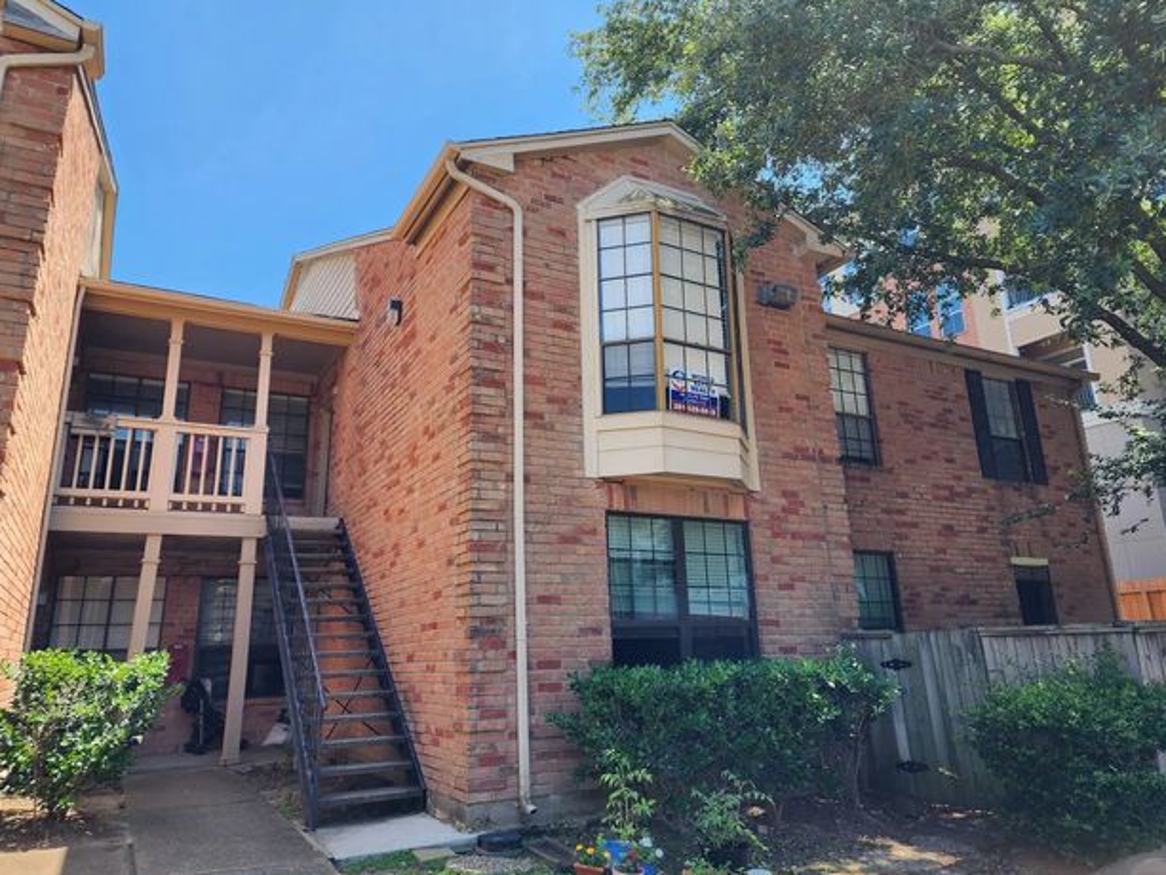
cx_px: 576
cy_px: 439
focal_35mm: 24
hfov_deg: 71.6
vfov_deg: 56.8
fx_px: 809
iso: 12
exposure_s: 1/361
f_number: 1.8
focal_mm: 6.4
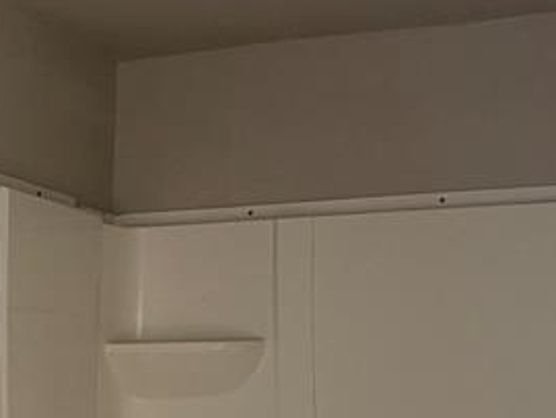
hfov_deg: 20.8
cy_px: 603
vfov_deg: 15.2
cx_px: 4
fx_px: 1463
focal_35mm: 91
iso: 320
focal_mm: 6.76
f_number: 1.78
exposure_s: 1/60
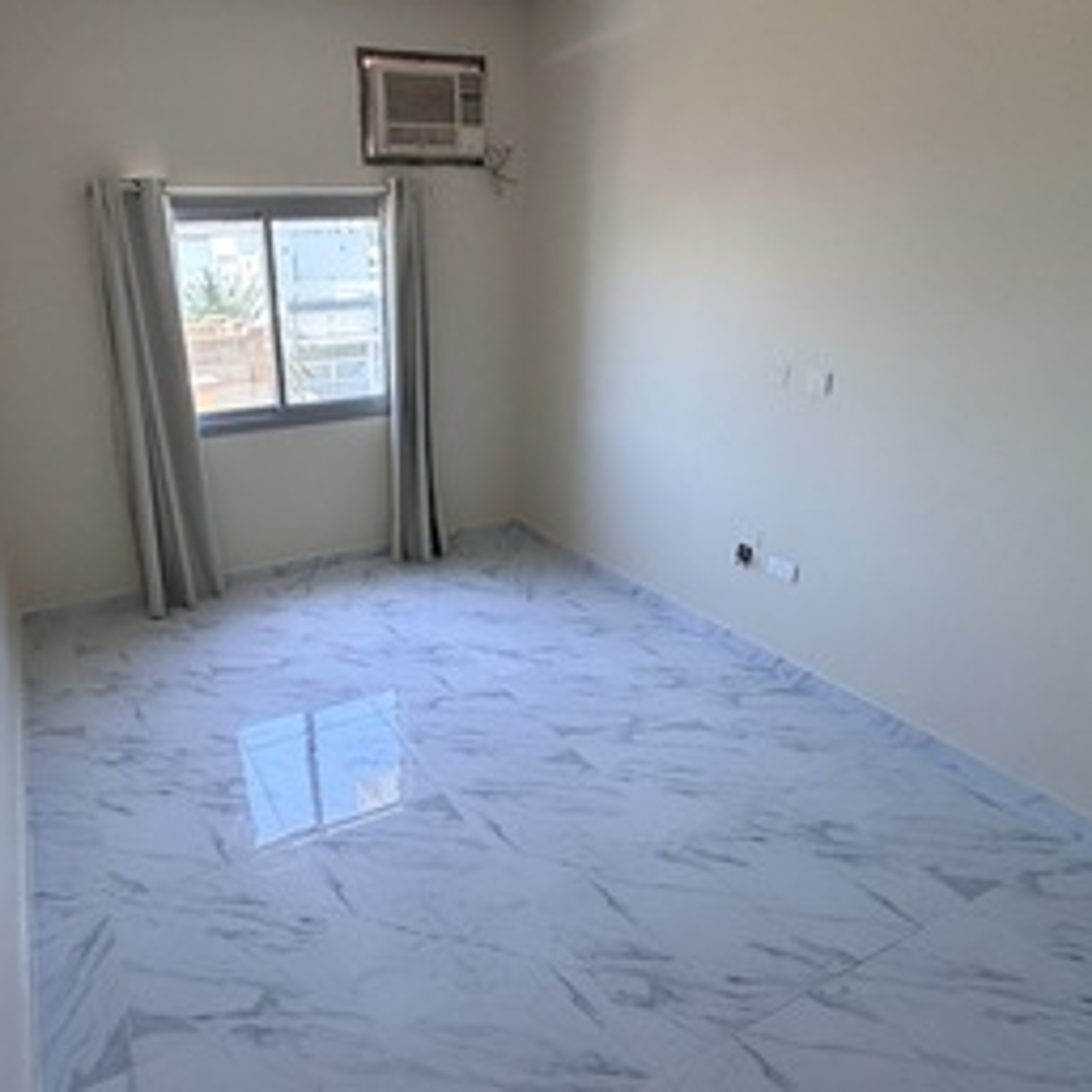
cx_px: 410
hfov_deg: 68.5
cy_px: 563
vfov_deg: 69.6
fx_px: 785
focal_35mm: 22
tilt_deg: -21.2
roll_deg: +1.6
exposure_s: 1/121
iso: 320
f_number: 2.2
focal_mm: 2.22
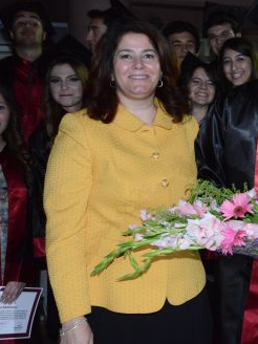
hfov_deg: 22.8
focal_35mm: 60
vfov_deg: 32.1
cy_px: 152
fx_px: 596
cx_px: 293
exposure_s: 1/60
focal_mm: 32
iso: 6400
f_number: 11
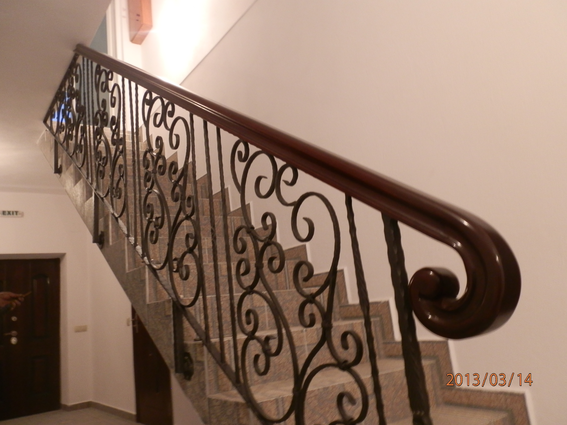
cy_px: 212
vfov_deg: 49.7
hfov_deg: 63.4
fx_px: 459
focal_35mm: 28
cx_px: 284
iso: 200
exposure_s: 1/10
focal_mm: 5
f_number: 3.1
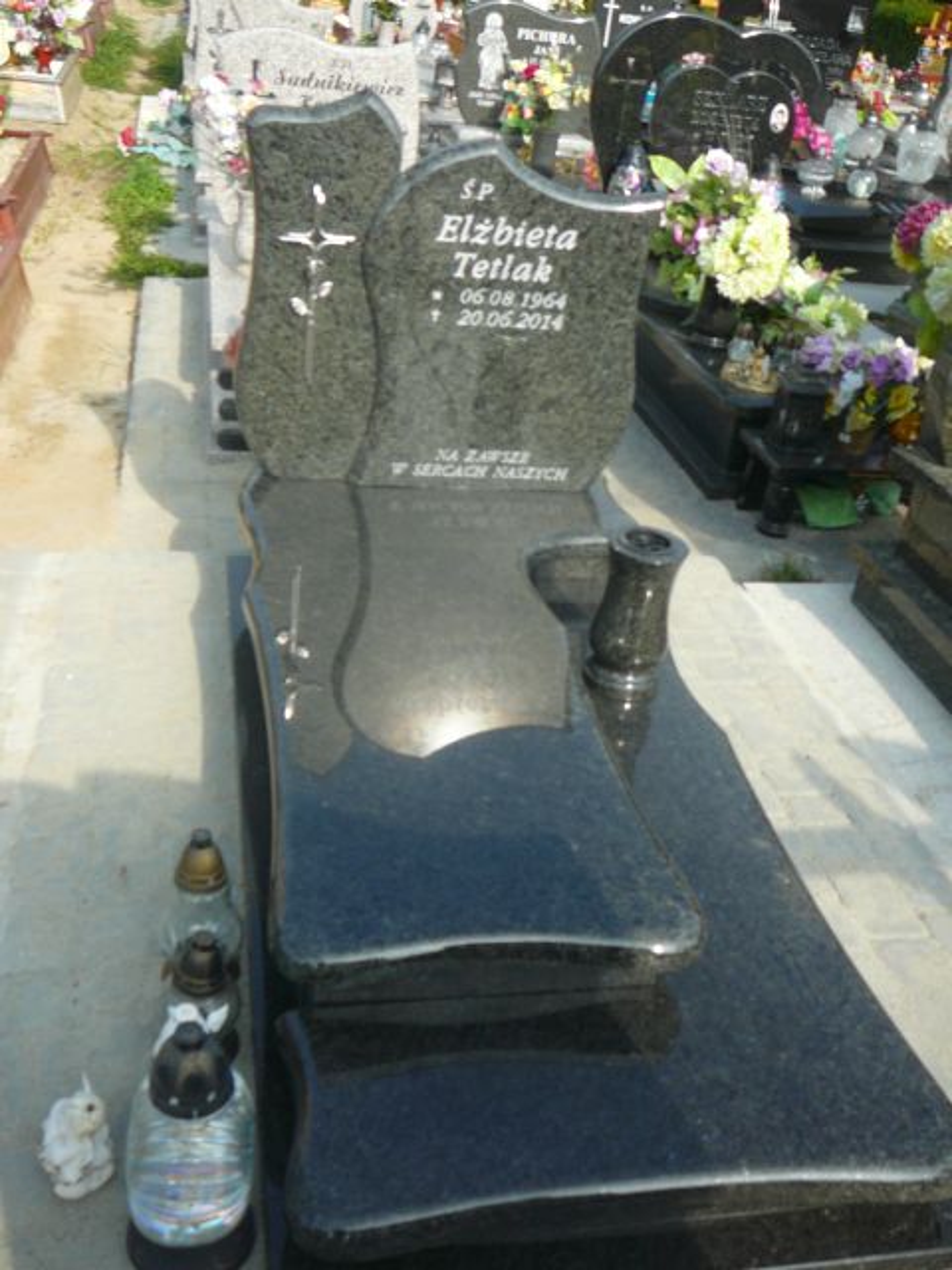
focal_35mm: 35
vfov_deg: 52.6
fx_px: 1283
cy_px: 635
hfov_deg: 40.7
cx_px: 476
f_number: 2.8
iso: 80
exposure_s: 1/640
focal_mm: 5.2
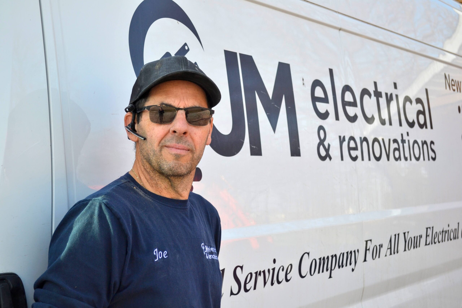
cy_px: 154
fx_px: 770
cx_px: 231
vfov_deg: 22.6
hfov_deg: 33.4
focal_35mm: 60
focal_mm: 40
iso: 100
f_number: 5.3
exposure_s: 1/400
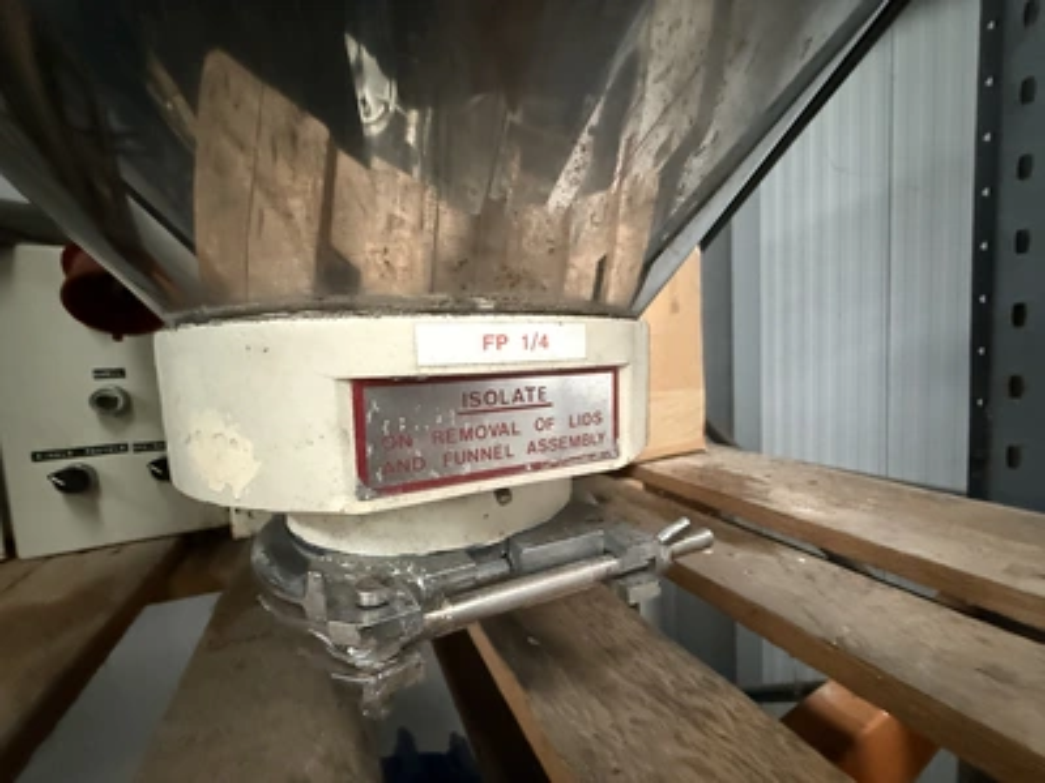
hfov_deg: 102.1
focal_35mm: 14
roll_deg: +1.5
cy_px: 392
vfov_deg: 85.7
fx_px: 423
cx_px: 522
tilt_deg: -2.7
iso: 1250
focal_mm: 2.22
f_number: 2.2
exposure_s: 1/43
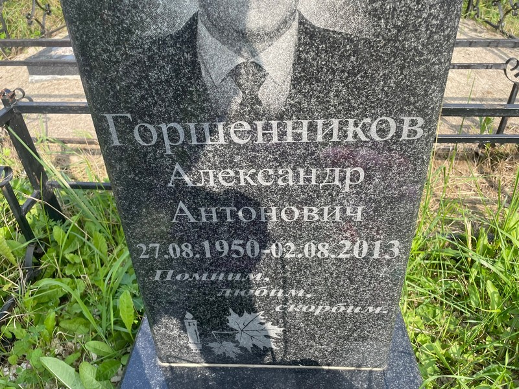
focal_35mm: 26
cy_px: 194
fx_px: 390
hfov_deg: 67.3
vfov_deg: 53.1
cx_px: 260
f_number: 1.6
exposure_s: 1/818
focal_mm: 4.2
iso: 32
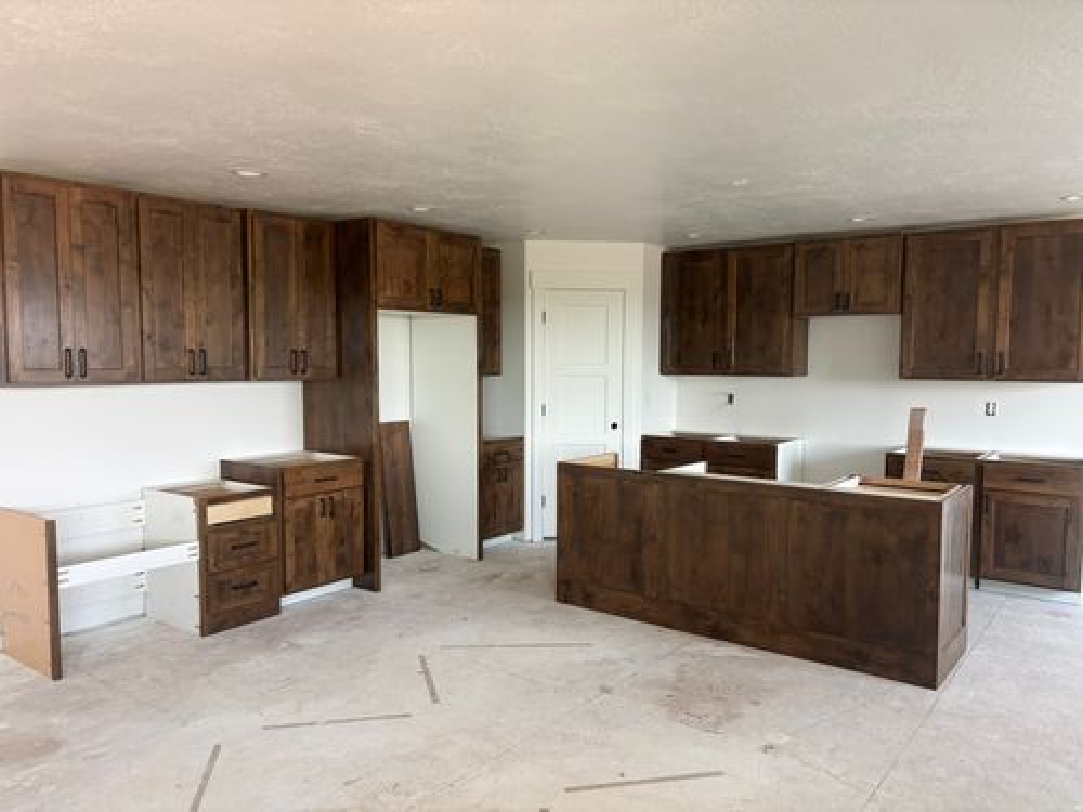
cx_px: 542
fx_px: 813
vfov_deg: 53.1
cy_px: 406
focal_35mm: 26
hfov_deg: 67.3
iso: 125
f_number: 1.6
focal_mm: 5.96
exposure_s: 1/121
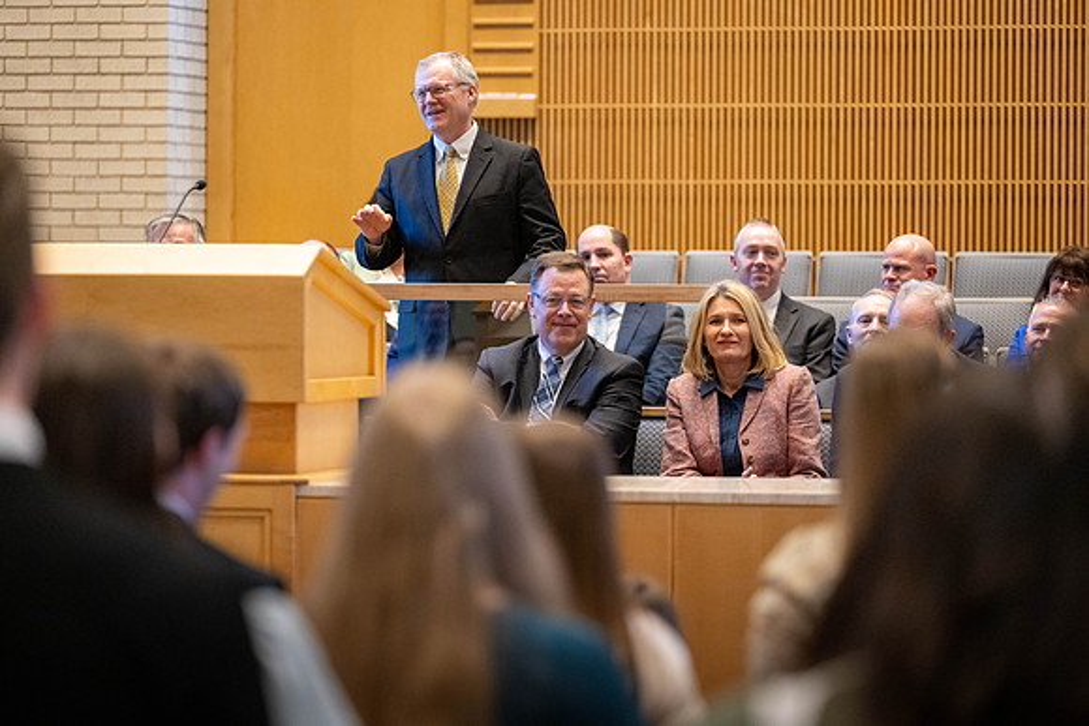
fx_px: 4841
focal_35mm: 160
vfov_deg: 8.6
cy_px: 363
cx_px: 544
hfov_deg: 12.8
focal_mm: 160
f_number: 2.8
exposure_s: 1/320
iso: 3200
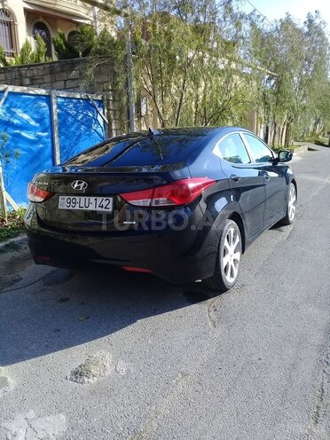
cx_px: 165
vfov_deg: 58.4
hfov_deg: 45.4
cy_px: 220
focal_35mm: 31
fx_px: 394
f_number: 2.2
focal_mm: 3.3
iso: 50
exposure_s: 1/605
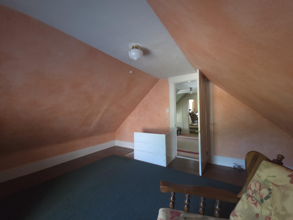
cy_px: 110
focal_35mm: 13
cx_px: 146
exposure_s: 1/30
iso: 400
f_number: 2.2
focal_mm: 2.2
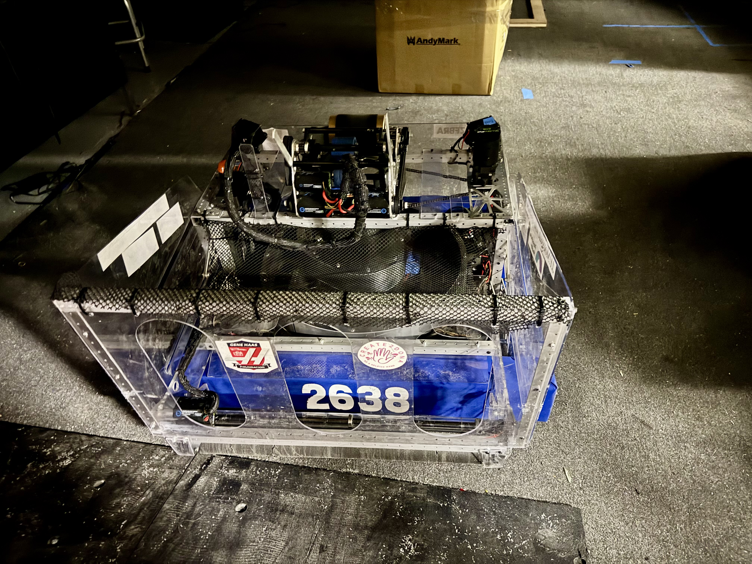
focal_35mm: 24
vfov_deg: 56.8
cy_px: 282
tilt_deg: -43.6
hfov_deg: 71.6
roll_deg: +2.8
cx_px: 376
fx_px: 521
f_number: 1.78
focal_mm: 6.76
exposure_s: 1/9
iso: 2000
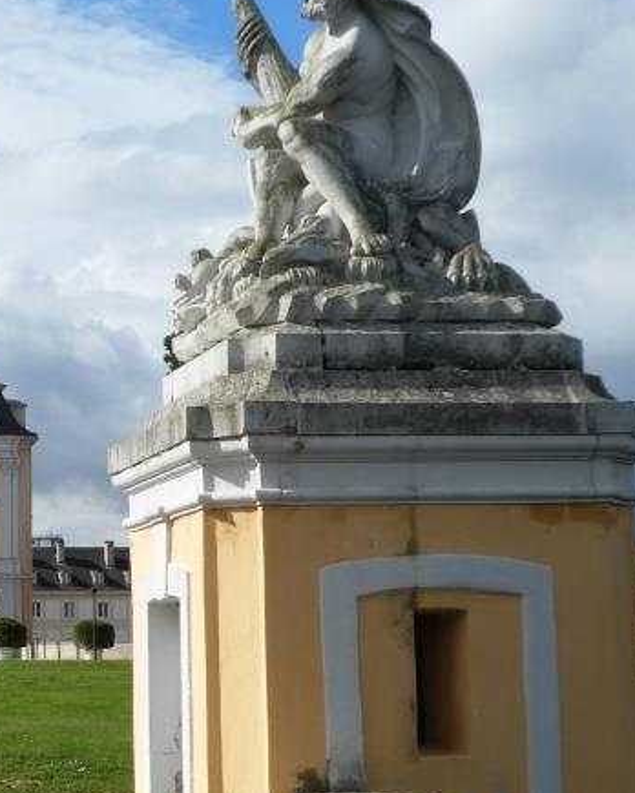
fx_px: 1997
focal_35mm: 85
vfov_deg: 22.4
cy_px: 527
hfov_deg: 17.2
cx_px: -142
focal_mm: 6.7
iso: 80
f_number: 4
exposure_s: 1/1000
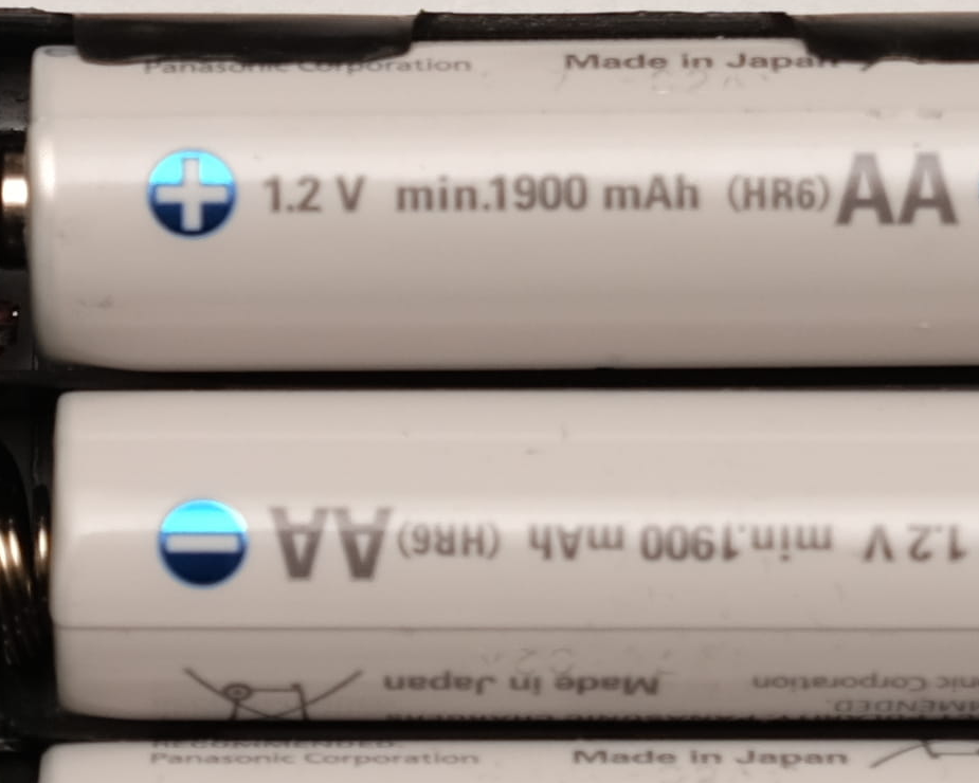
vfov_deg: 3.7
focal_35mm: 414
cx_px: 148
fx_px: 11995
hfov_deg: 4.7
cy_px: 74
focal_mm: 45.5
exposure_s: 1/100
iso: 100
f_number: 4
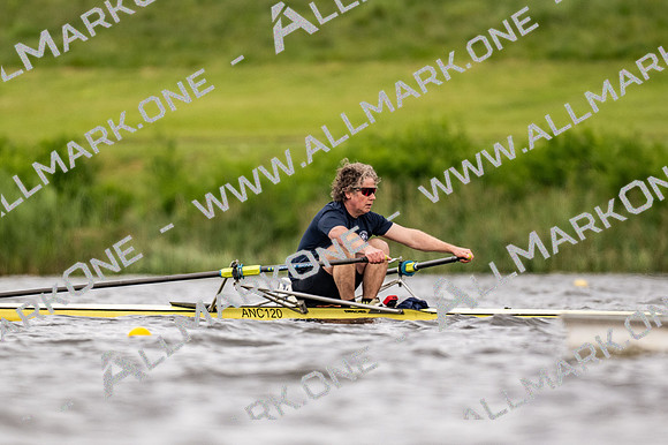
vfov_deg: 1.5
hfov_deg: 2.3
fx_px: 16690
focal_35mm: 900
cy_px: 222
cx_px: 334
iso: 800
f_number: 4
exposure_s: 1/2500
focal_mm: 600
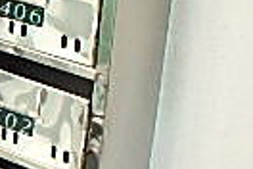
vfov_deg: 12.2
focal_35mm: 106
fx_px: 745
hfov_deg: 17.1
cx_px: -144
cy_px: -104
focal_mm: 3.7
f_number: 3.5
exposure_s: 1/30
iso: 320
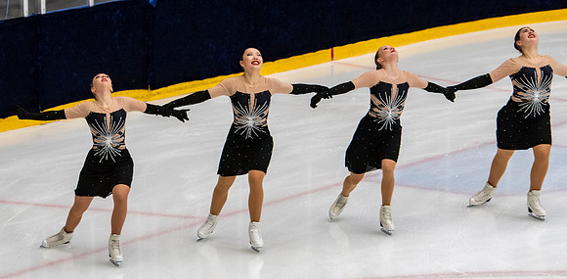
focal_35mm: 206
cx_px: 256
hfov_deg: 10.8
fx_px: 3013
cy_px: 124
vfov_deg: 5.3
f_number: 4
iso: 1400
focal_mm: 116
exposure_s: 1/500
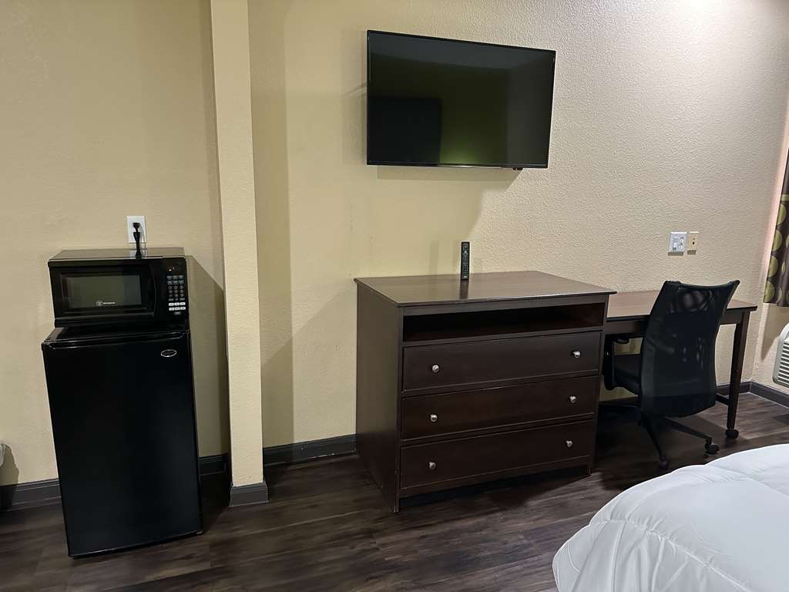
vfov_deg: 56.8
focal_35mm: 24
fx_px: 547
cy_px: 296
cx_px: 394
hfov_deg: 71.6
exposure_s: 1/40
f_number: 1.78
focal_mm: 6.86
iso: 640
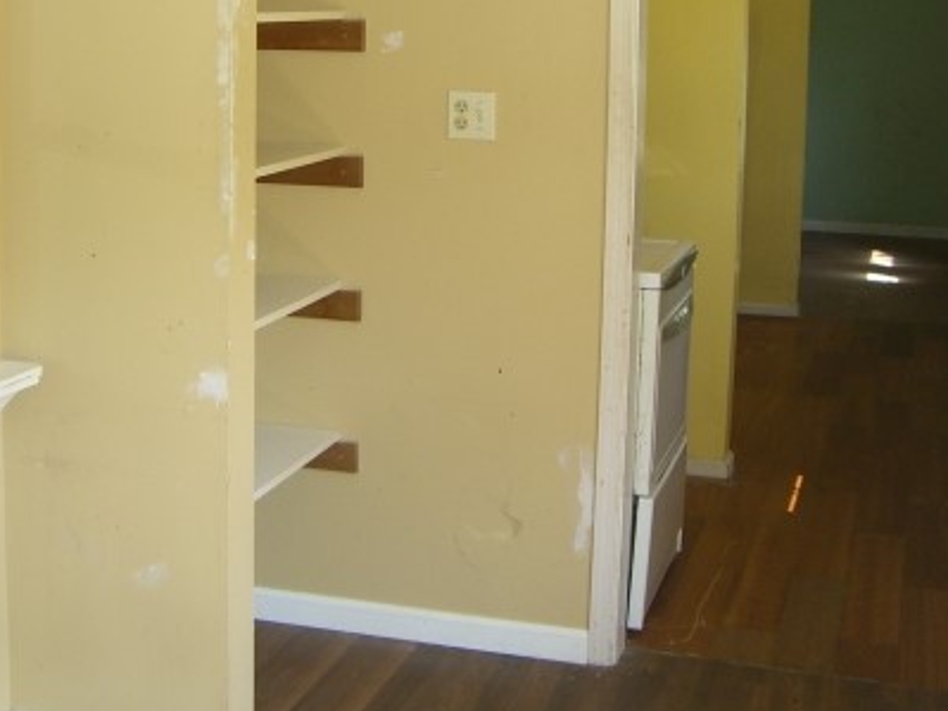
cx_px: 366
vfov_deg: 23.8
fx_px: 1670
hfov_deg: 31.6
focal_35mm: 61
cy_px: 183
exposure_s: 1/100
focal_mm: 6.2
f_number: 2.7
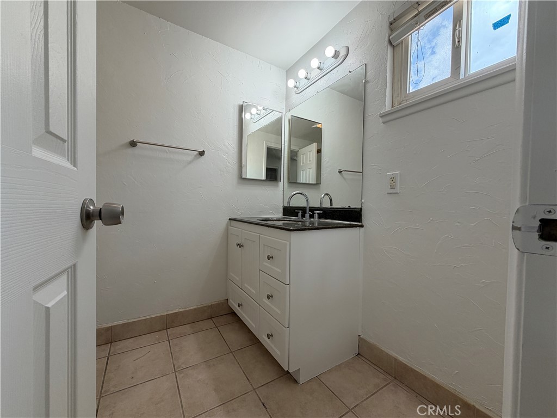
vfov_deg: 85.7
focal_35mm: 14
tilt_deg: -0.8
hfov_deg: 102.1
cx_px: 278
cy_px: 209
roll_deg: +0.2
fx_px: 225
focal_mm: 2.22
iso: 64
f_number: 2.2
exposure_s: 1/120
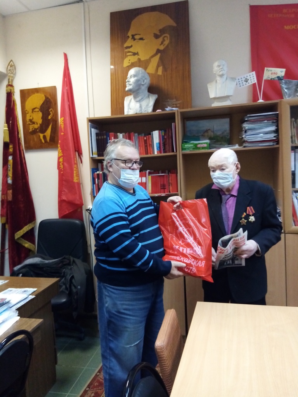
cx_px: 149
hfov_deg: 53.1
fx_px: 298
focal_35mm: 26
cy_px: 198
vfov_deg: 67.3
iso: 396
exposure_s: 1/25
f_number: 1.8
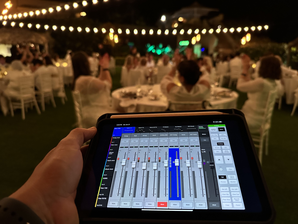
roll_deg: +0.3
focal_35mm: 24
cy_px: 112
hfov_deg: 71.6
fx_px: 207
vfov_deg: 56.8
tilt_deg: -14.1
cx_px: 149
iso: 800
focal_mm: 6.86
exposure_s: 1/30
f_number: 1.78
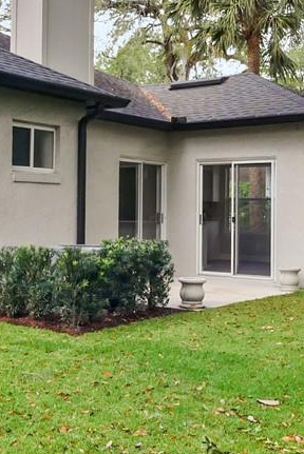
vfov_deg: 36.5
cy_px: 157
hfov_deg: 24.8
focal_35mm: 54
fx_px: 683
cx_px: 78
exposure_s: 1/250
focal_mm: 7
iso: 200
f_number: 5.6
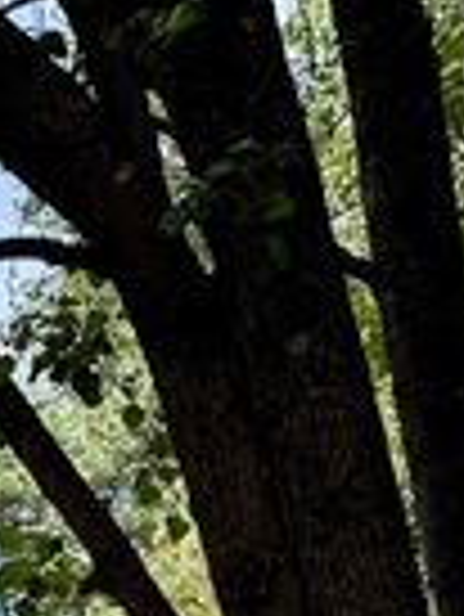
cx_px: -572
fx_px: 2088
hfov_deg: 11.1
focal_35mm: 117
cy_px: 1266
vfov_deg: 14.0
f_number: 1.78
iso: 80
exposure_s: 1/518
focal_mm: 6.76
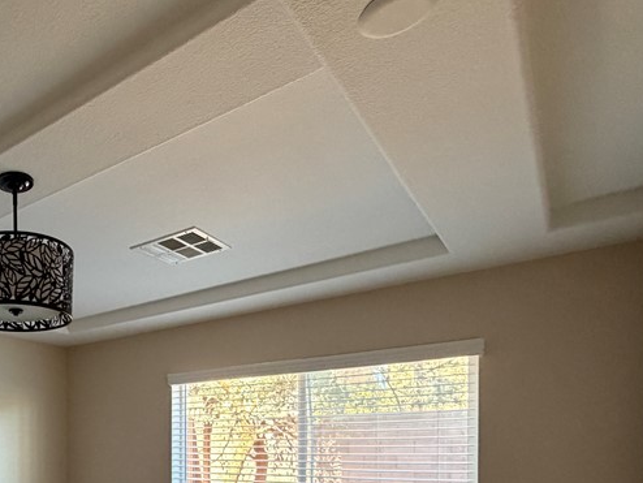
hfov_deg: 53.2
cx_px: 53
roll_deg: +0.4
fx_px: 539
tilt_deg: -0.4
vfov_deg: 43.1
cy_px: 457
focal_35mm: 29
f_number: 2.2
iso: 320
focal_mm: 2.22
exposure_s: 1/93
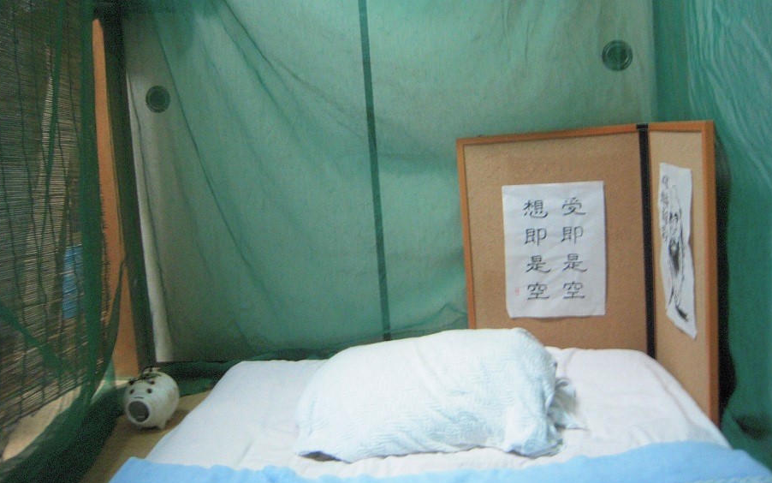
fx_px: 631
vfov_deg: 41.8
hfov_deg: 62.9
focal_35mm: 30
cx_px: 384
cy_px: 224
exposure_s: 1/8
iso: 640
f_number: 2.7
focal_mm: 5
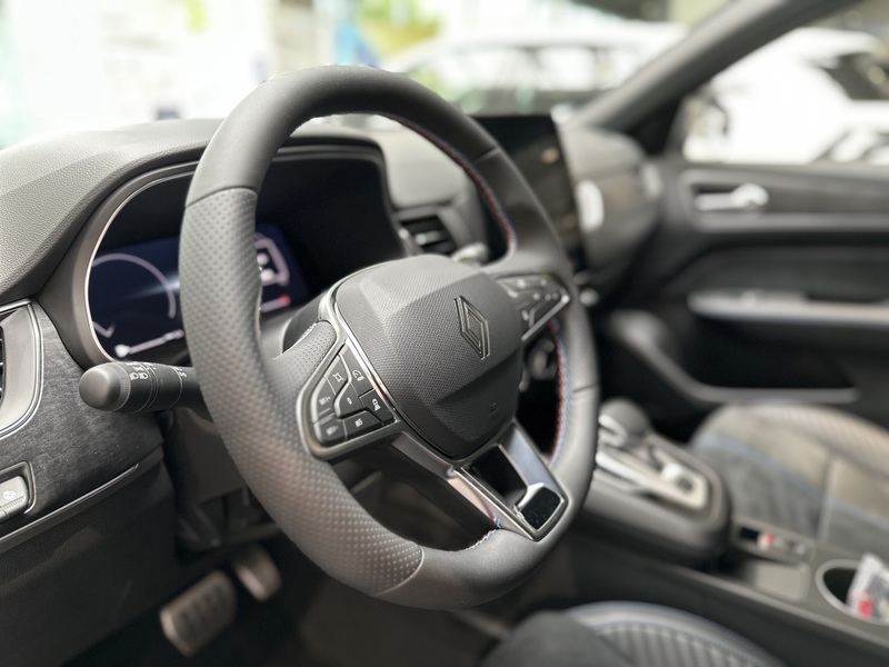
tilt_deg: -19.6
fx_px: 616
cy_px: 334
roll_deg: -0.4
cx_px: 444
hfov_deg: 71.6
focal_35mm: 24
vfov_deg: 56.8
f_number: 1.78
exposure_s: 1/50
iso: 250
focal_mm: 6.86
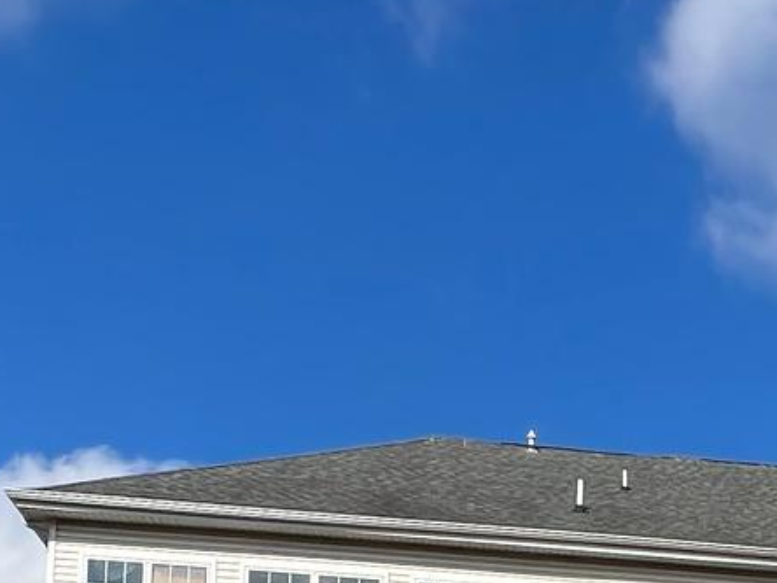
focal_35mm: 60
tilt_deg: +6.2
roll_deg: +0.3
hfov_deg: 30.4
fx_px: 1347
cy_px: 965
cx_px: 735
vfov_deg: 19.8
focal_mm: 1.57
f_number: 1.8
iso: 32
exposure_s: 1/3650
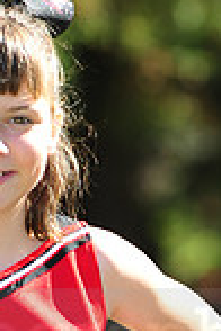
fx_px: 6740
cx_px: -16
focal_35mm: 732
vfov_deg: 2.8
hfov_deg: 1.9
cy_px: 320
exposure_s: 1/800
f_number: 4.5
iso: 400
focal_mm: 185
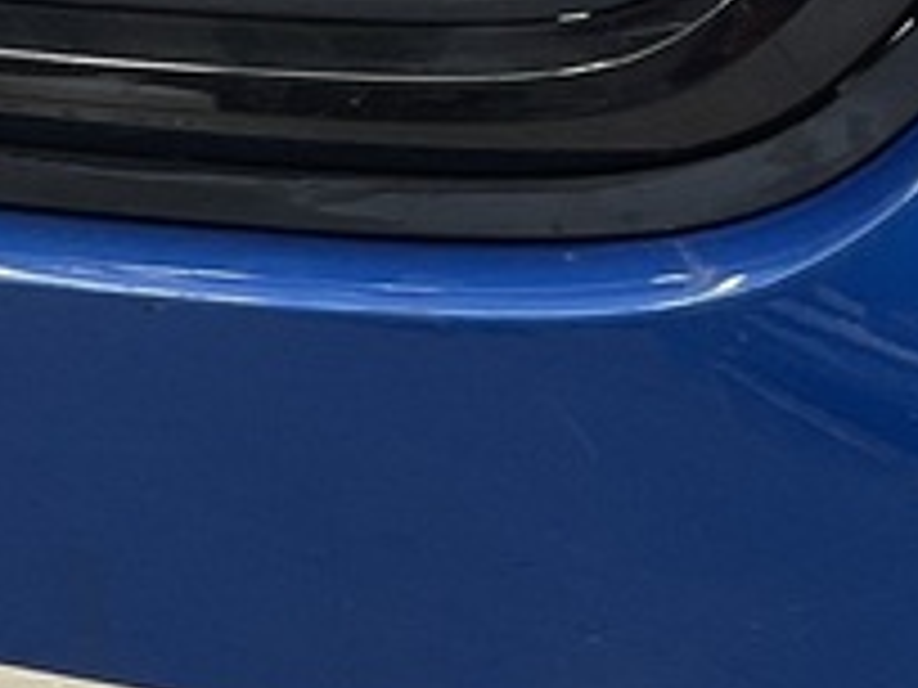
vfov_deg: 10.4
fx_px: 3792
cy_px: 342
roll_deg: -6.1
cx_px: -184
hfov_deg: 13.4
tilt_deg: -12.2
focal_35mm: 143
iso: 50
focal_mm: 3
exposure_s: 1/120
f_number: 1.8
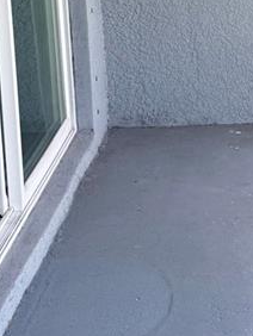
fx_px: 992
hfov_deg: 13.9
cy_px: -24
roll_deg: +1.5
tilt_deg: -10.0
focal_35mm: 102
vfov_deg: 18.6
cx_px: 339
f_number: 1.78
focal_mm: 6.76
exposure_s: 1/358
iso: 100
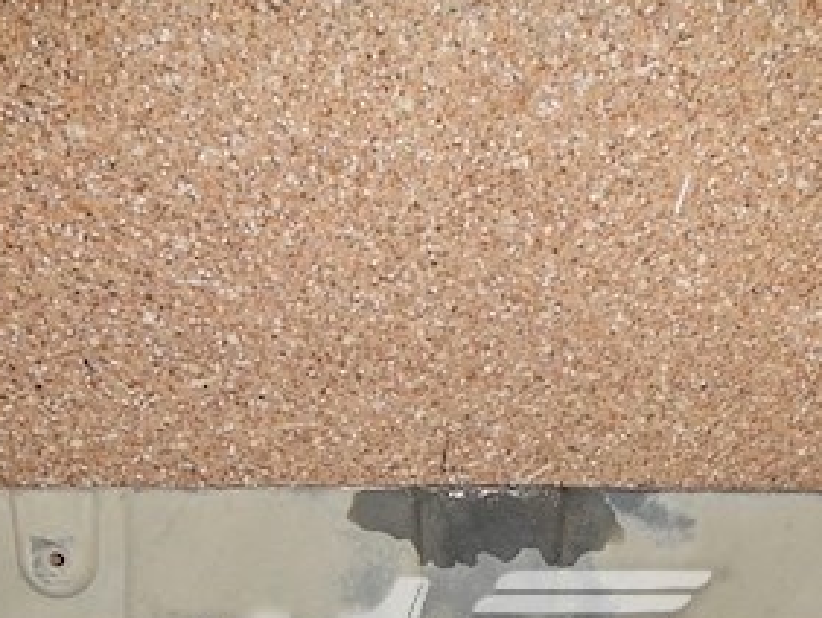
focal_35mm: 68
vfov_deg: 20.7
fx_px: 1616
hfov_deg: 28.5
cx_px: 423
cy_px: 659
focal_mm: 5.5
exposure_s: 1/30
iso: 200
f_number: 3.9
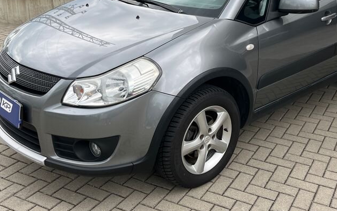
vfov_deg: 28.4
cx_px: 197
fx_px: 413
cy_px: 69
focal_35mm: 45
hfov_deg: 44.2
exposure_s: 1/766
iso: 50
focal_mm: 5.1
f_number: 1.6
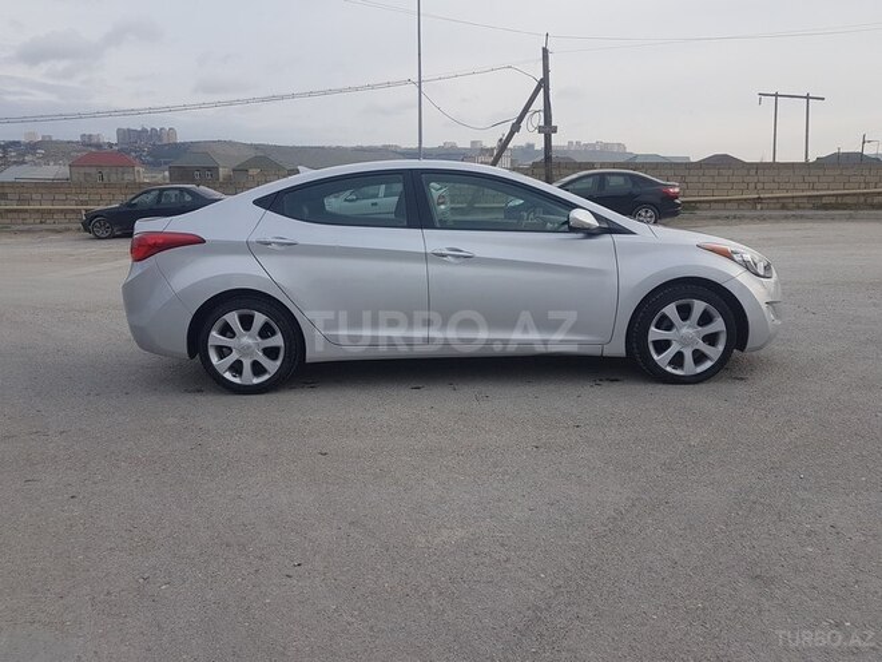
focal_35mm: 26
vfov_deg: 53.1
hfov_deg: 67.3
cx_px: 441
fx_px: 662
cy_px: 331
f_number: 1.7
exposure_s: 1/724
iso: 40
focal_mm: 4.2
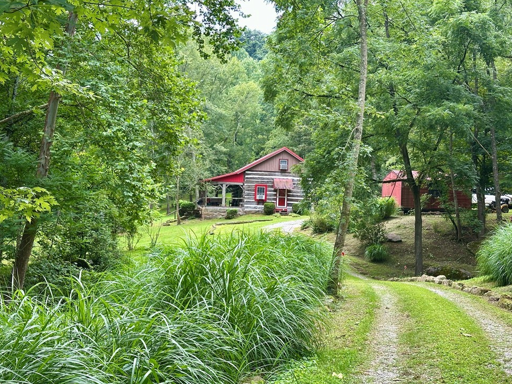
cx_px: 259
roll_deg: -1.6
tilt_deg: +1.0
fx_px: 754
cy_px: 195
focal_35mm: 51
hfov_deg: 37.5
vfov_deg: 28.6
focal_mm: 6.86
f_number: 1.78
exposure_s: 1/364
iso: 64
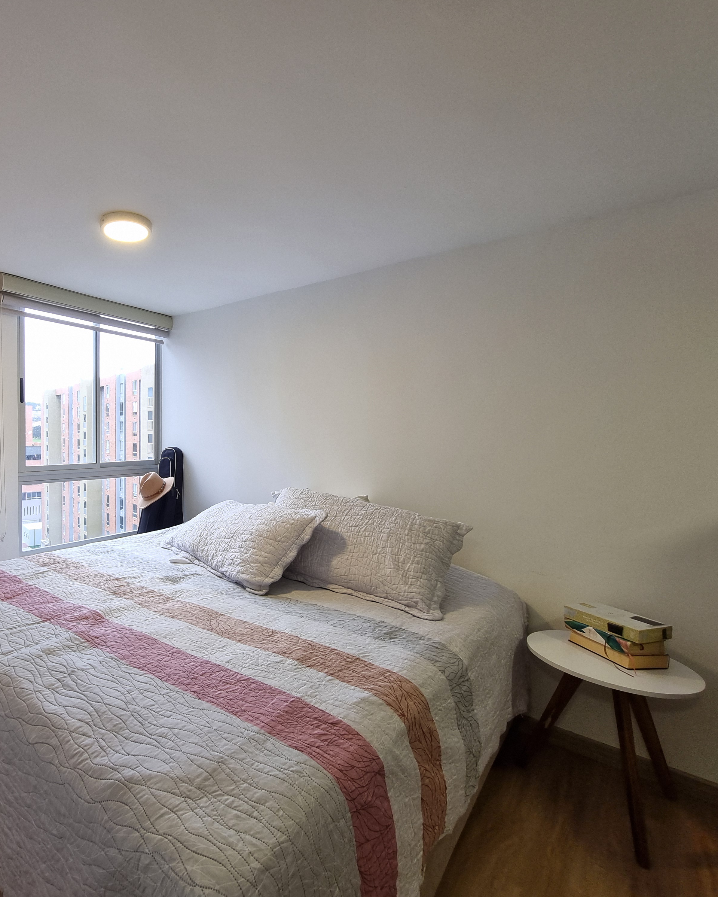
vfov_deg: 89.6
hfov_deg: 73.3
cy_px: 447
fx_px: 452
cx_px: 209
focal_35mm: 17
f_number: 2.2
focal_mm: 1.74
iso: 64
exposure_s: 1/60
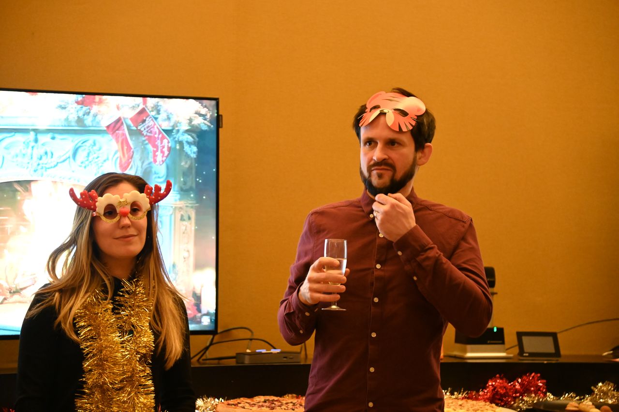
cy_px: 206
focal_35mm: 86
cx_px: 310
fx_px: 1478
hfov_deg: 23.7
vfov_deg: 15.9
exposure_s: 1/125
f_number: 4
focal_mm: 86
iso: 10000
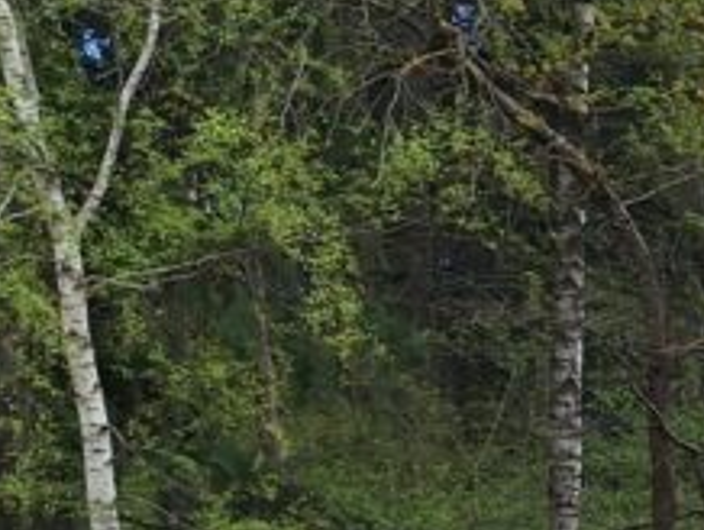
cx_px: 1460
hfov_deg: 14.6
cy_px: 801
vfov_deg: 13.0
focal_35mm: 108
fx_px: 2199
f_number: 1.8
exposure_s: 1/1527
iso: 40
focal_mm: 5.54
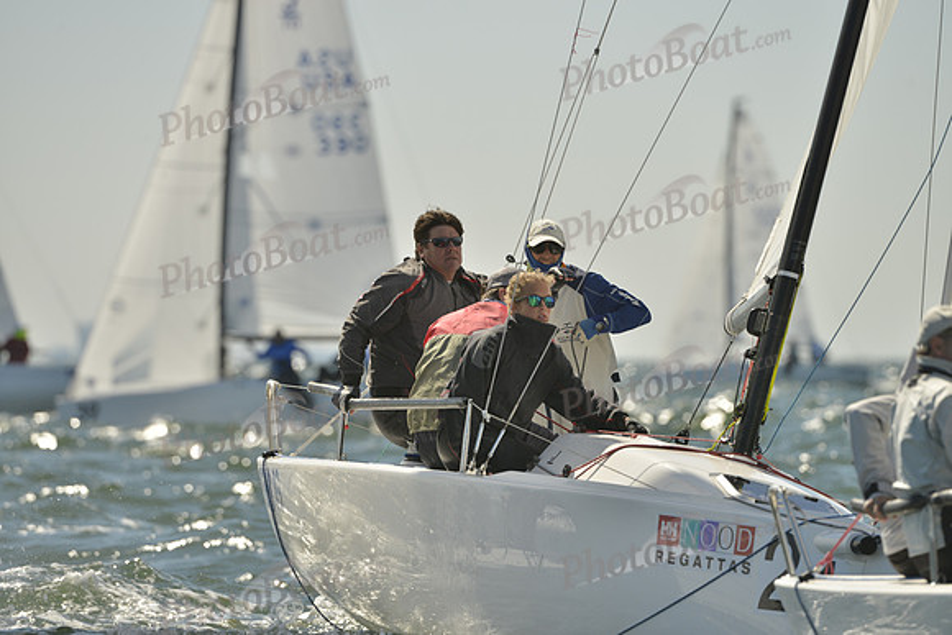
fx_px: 10580
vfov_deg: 3.4
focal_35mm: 400
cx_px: 476
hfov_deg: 5.2
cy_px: 318
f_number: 6.3
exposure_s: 1/1600
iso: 280
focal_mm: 400
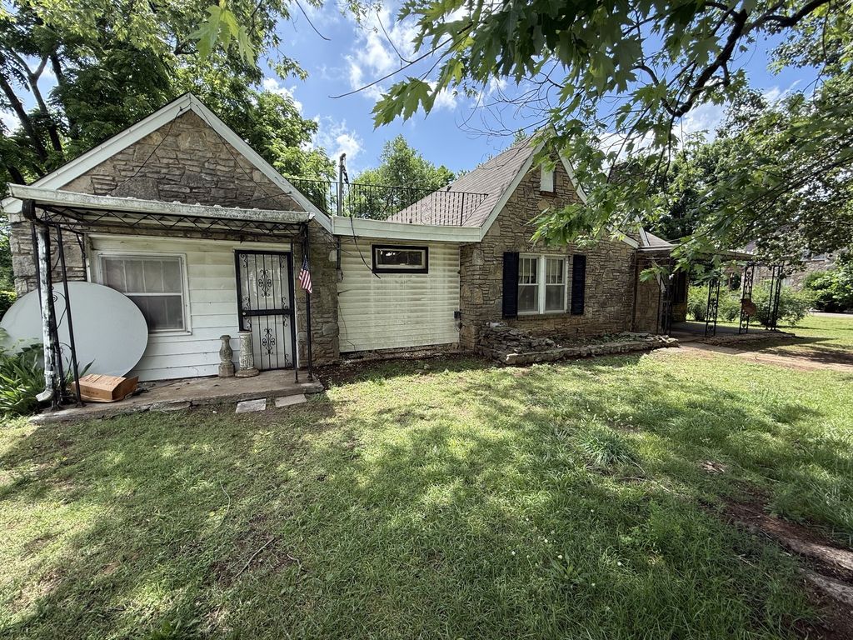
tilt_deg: -5.6
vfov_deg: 85.7
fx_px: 345
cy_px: 320
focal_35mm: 14
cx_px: 426
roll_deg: +0.0
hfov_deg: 102.1
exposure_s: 1/442
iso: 50
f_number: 2.2
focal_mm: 2.22
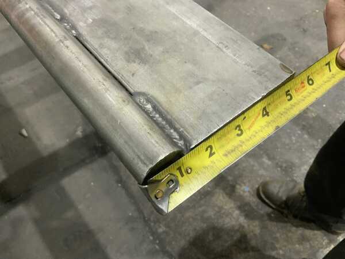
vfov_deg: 48.2
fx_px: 289
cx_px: 172
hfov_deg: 61.7
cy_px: 130
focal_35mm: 29
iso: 320
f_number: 1.8
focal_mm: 3
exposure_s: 1/40
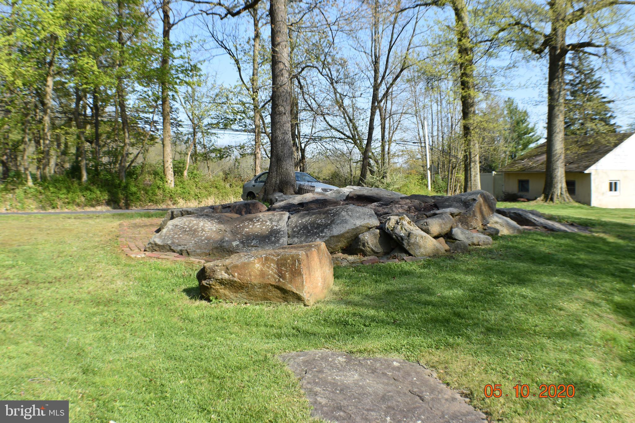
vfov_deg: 28.9
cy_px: 212
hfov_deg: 42.3
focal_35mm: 46
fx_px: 820
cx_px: 318
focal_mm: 31
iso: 160
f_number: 8
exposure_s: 1/250
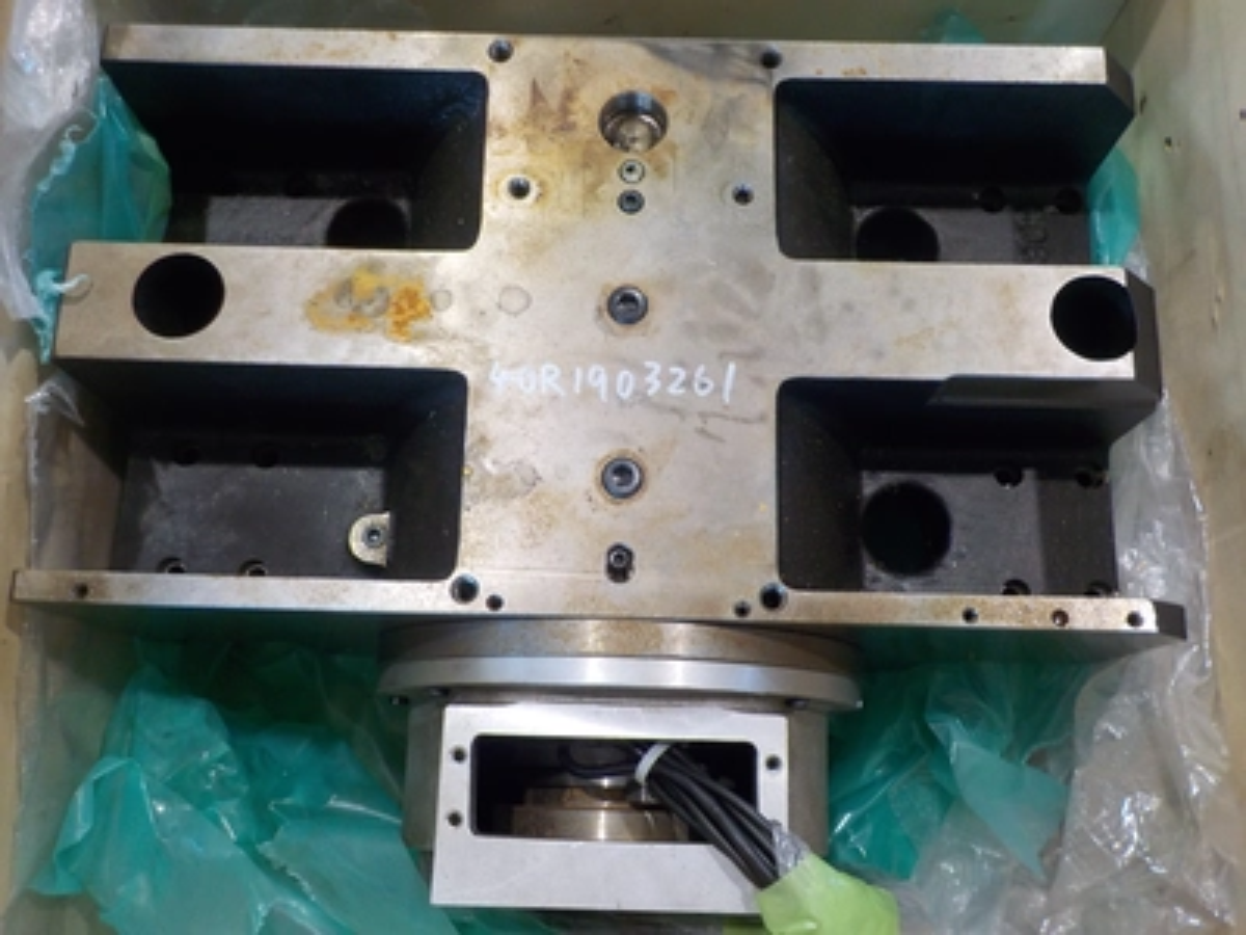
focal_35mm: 30
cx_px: 623
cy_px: 468
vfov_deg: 46.8
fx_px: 1080
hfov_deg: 60.0
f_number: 3.3
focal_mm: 4.1
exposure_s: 1/30
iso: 220
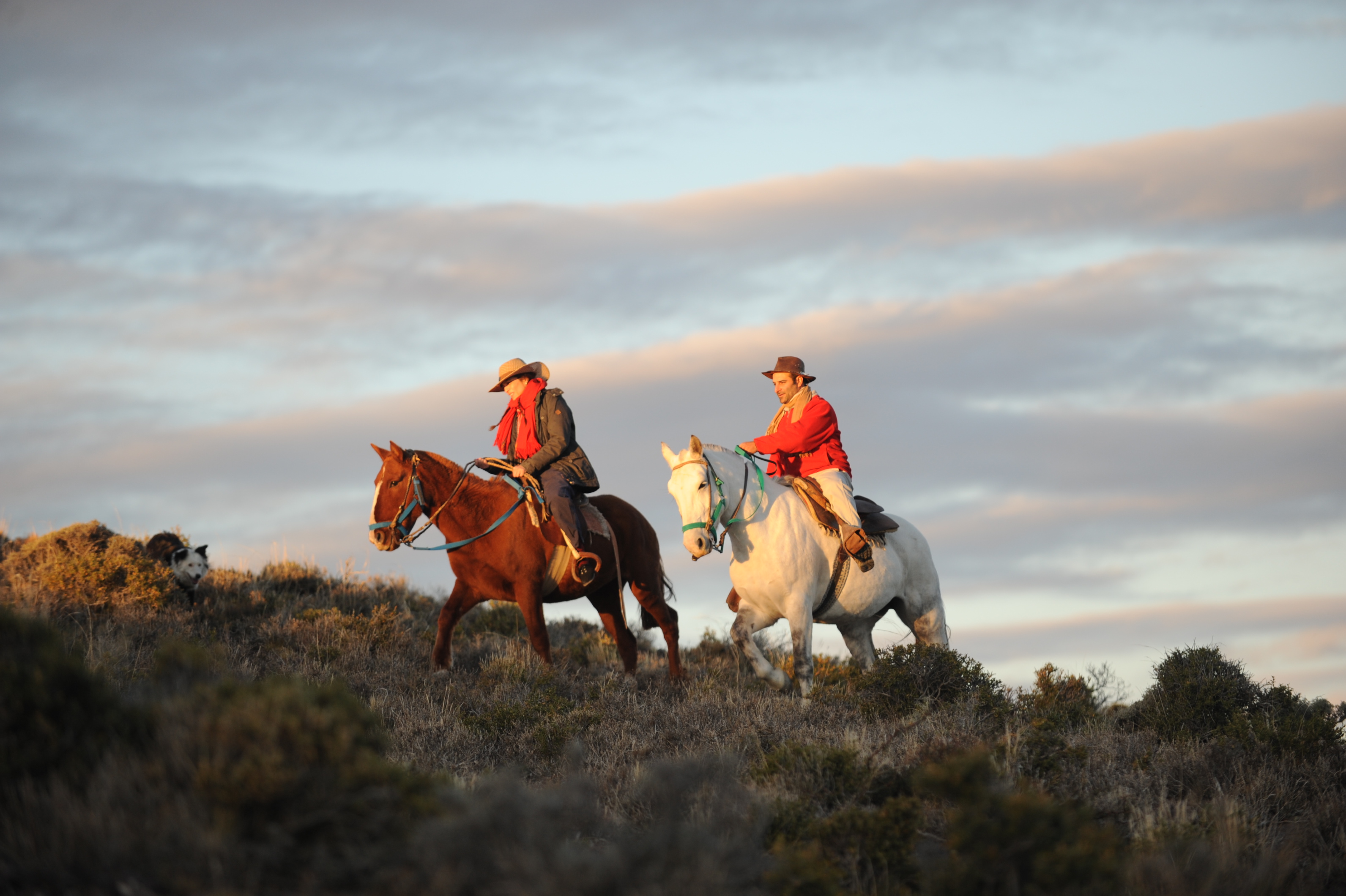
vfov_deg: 9.1
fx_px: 5606
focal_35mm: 150
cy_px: 448
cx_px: 673
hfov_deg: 13.7
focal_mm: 150
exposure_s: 1/1000
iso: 400
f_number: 3.5
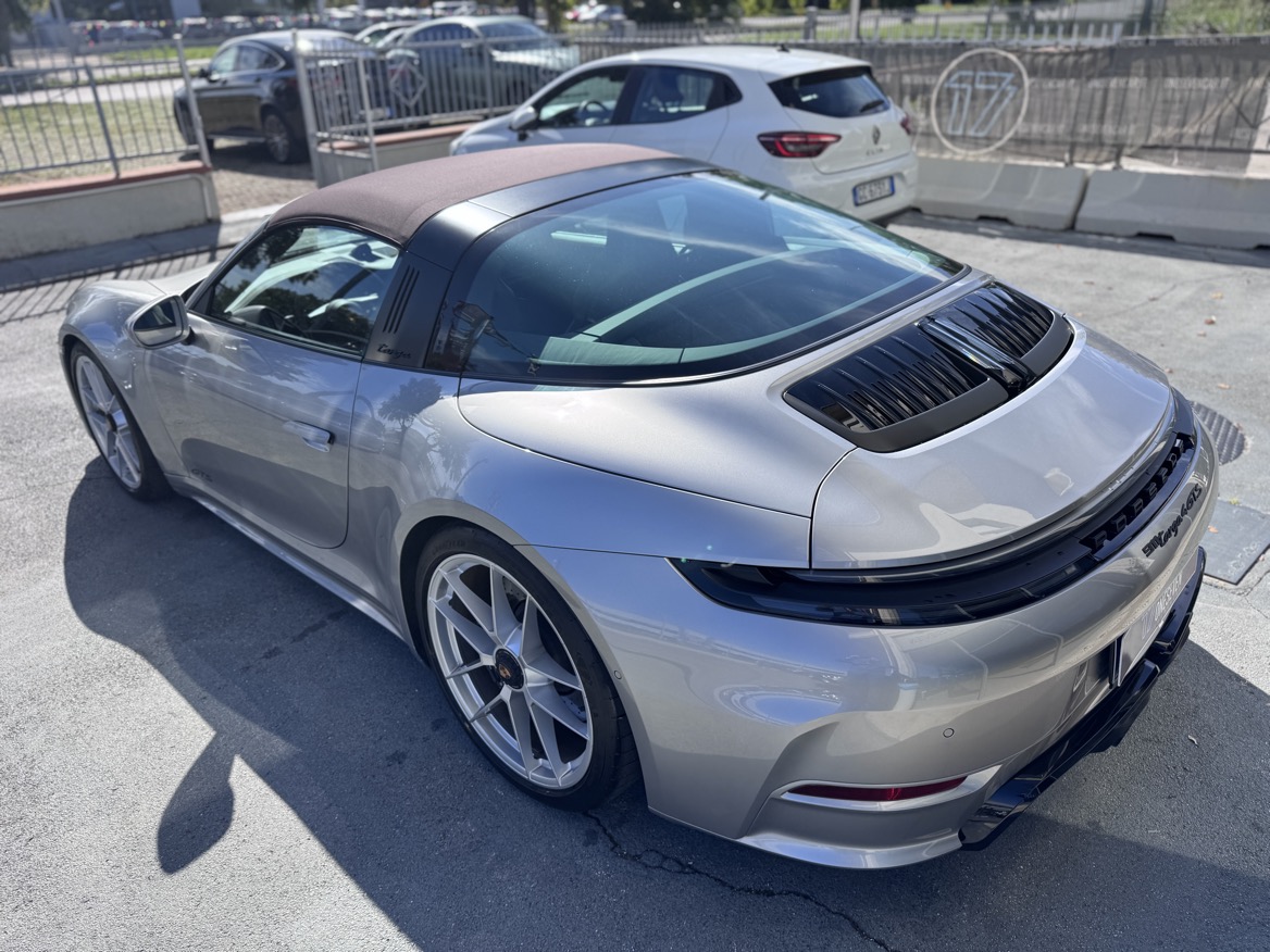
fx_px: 881
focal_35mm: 24
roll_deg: +1.8
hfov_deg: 71.6
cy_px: 476
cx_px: 635
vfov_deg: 56.8
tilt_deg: -26.7
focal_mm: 6.76
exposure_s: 1/2959
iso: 80
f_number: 1.78
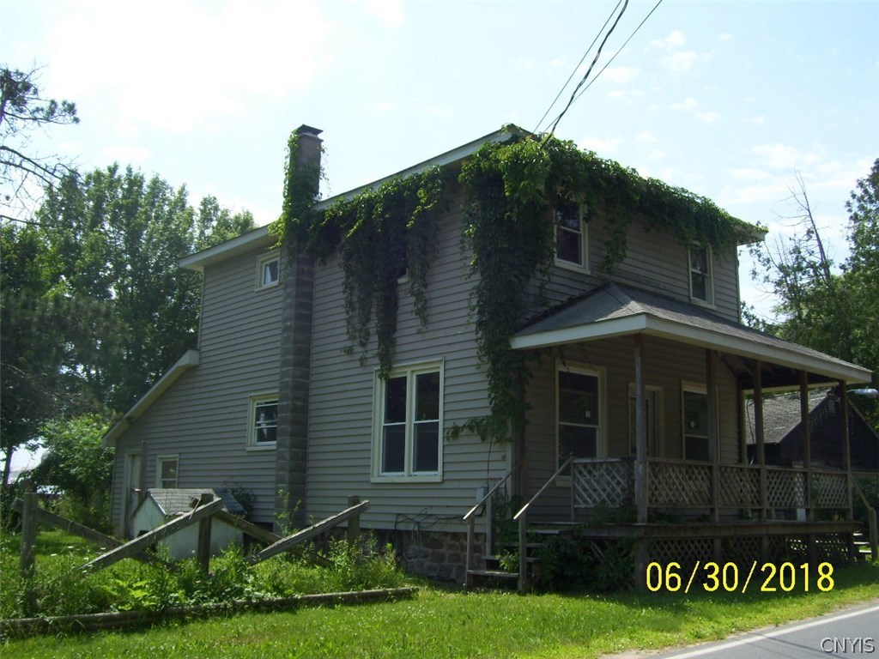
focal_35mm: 36
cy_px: 330
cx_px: 440
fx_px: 914
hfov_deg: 51.4
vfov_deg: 39.7
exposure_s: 1/320
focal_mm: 6
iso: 80
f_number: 4.8
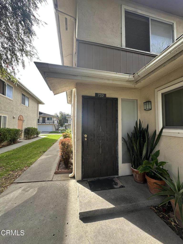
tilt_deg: +3.6
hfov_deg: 85.7
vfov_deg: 102.1
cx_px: 92
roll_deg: -1.1
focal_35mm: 14
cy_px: 122
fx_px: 99
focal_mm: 2.22
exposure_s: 1/262
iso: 40
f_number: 2.2
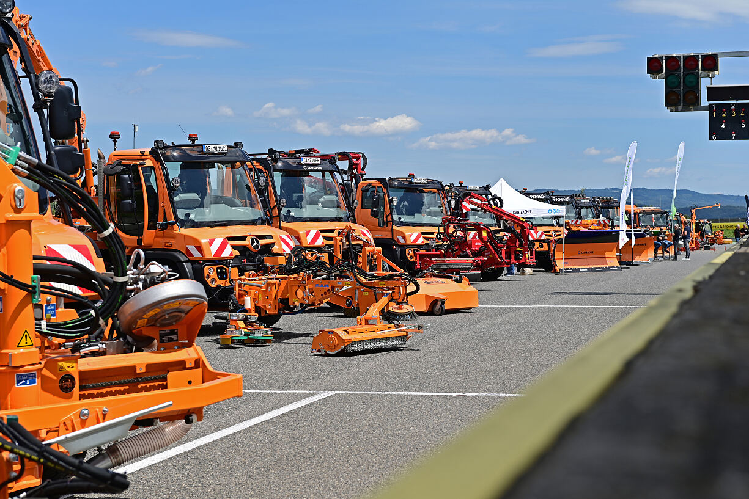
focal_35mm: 70
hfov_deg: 28.8
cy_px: 250
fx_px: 1456
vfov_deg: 19.5
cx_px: 374
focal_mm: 70
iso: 100
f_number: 6.3
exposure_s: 1/400
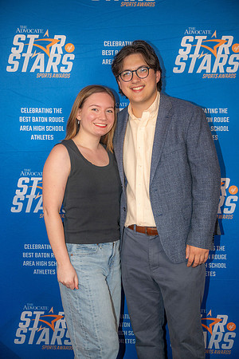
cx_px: 120
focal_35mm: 52
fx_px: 518
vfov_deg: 38.2
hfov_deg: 26.0
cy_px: 180
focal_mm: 52
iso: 320
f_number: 3.5
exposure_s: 1/160
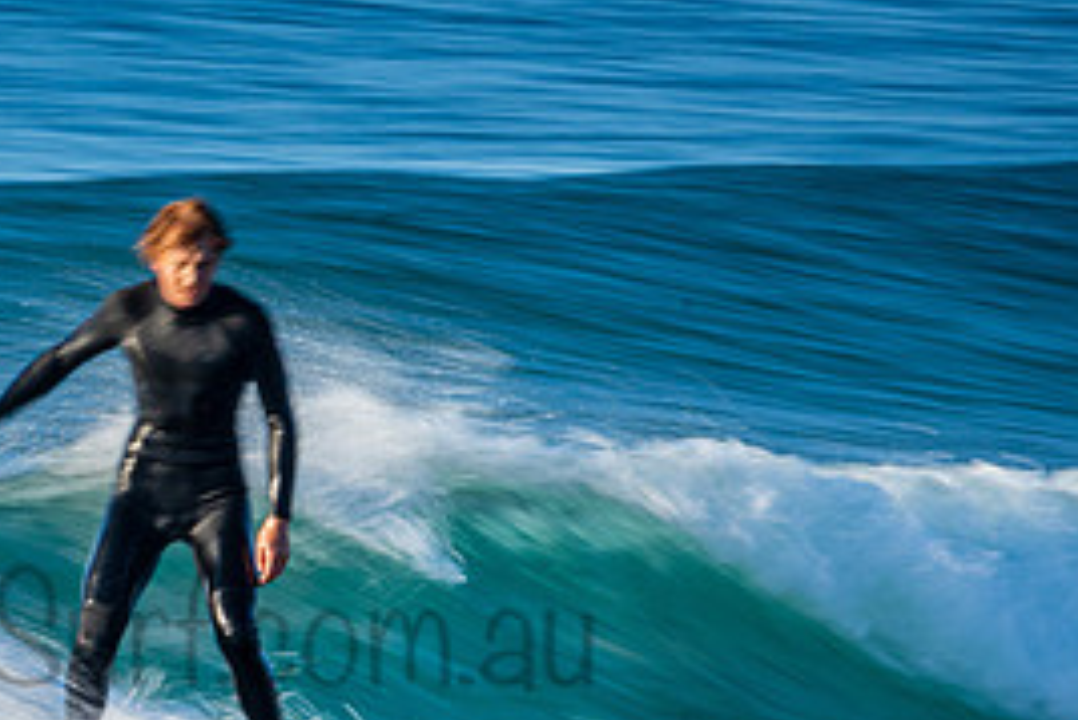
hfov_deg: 1.3
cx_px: 169
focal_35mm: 1621
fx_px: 48564
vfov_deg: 0.8
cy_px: 593
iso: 100
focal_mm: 500
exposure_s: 1/20
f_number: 22
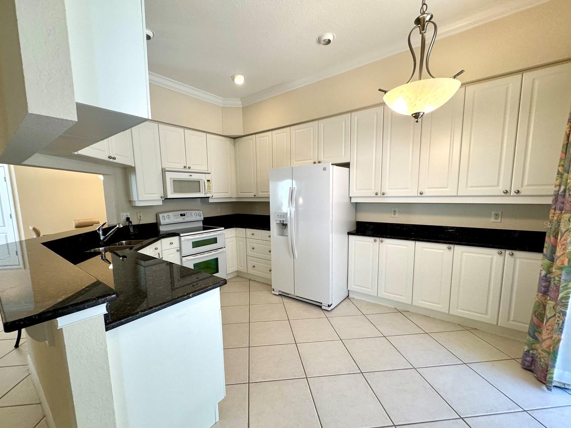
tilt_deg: -8.7
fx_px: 247
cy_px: 224
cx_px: 274
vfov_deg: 81.7
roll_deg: +1.4
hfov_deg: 98.1
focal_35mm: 15
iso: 200
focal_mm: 2.22
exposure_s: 1/120
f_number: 2.2
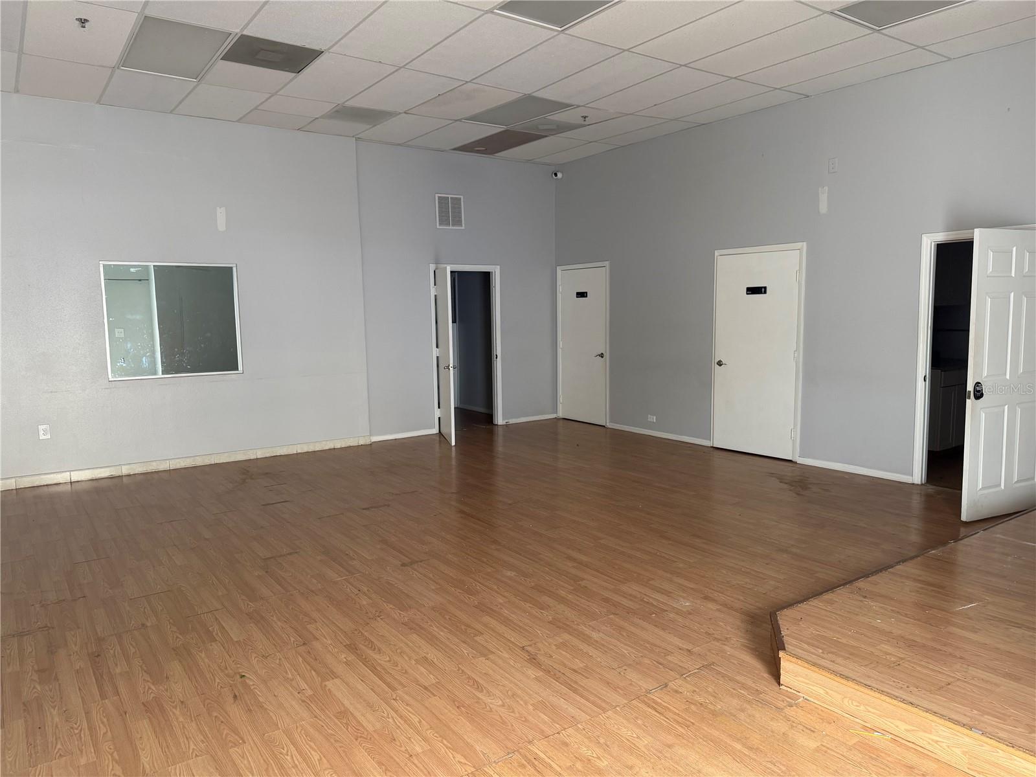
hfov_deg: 71.6
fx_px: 718
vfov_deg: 56.8
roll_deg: +1.0
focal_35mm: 24
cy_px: 388
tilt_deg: -6.5
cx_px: 518
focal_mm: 6.76
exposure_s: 1/116
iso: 200
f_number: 1.78
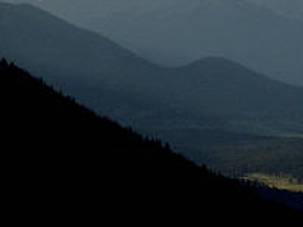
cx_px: 398
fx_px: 2215
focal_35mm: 253
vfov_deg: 5.9
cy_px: 30
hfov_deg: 7.7
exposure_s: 1/500
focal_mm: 15.5
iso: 80
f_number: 4.6
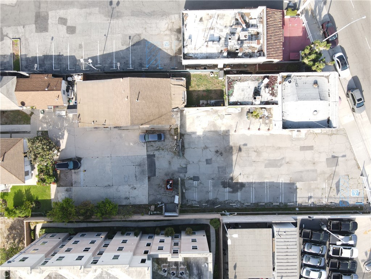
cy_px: 140
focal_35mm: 24
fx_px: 257
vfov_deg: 56.8
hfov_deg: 71.6
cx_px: 186
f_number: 2.8
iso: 100
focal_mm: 4.5
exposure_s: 1/10
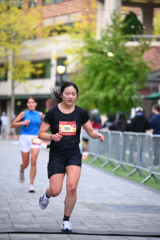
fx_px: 899
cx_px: 80
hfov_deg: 10.2
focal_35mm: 135
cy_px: 120
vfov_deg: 15.2
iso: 1000
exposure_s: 1/1600
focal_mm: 135
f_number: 2.8
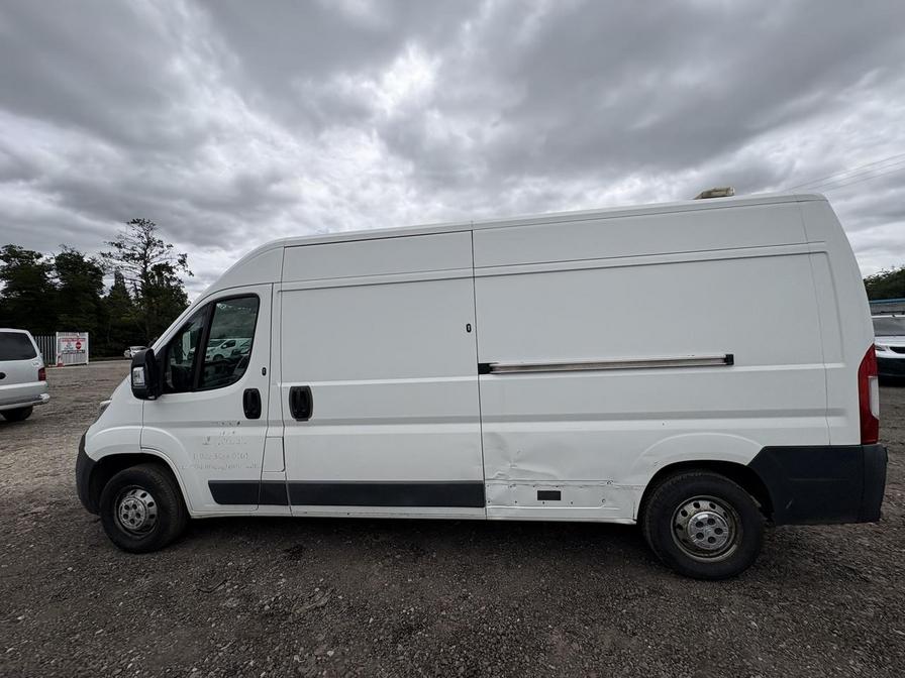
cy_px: 339
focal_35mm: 14
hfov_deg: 102.1
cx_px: 452
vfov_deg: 85.7
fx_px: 366
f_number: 2.2
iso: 50
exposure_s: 1/3717
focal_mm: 2.22
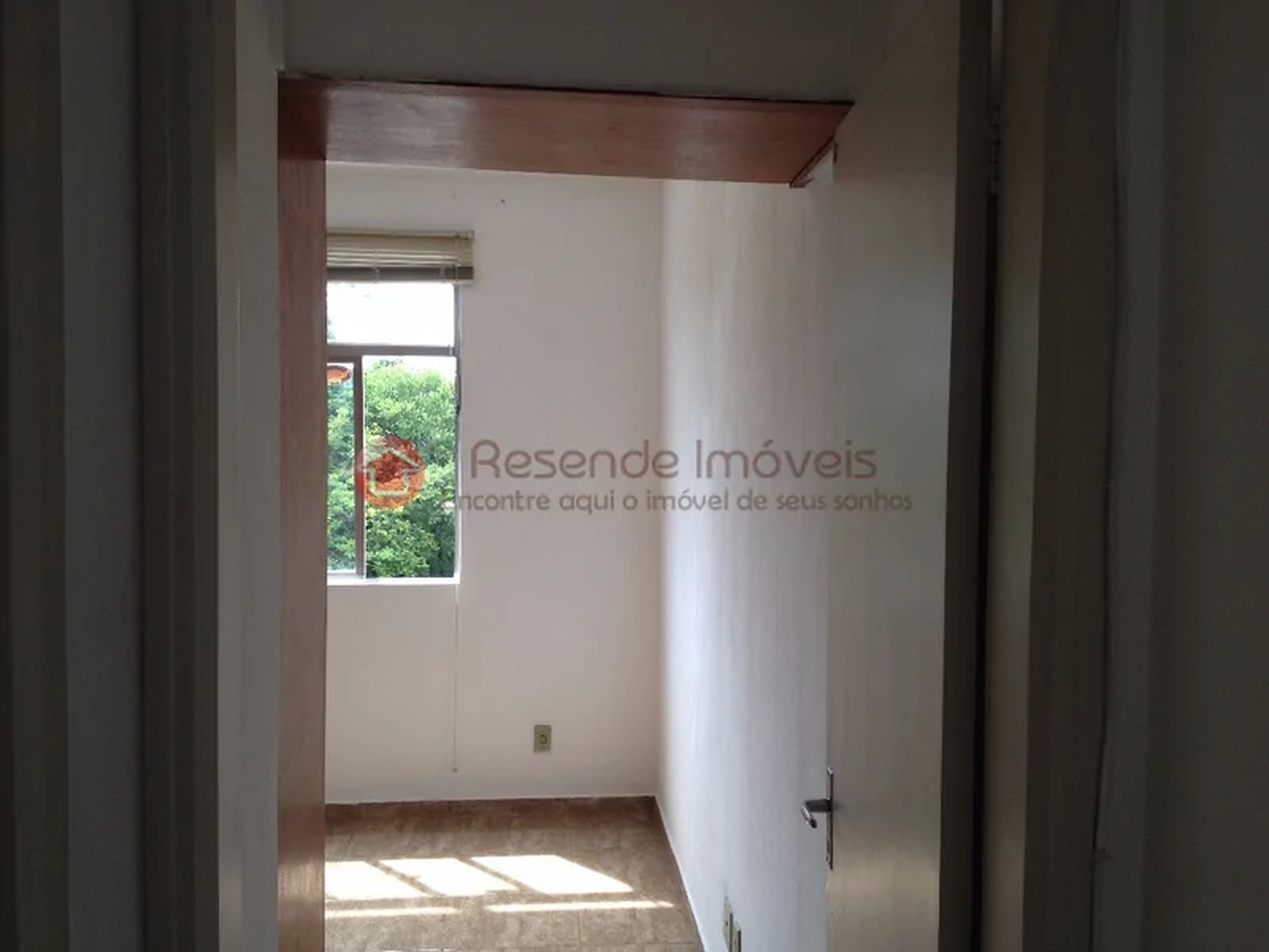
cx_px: 634
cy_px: 476
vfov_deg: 40.7
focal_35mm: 35
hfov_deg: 52.6
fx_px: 1283
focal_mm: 4.28
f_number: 2.4
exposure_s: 1/128
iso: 50
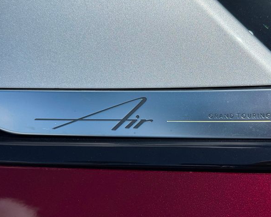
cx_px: 145
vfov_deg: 29.7
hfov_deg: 36.6
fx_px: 409
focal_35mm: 51
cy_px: 109
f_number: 1.78
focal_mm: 6.76
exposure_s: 1/9901
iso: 80
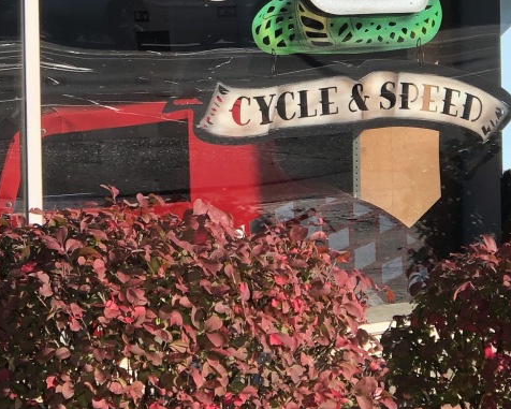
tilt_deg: -2.8
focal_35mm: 187
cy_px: 33
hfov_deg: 10.3
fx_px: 2829
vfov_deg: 8.2
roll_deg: +1.3
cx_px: 186
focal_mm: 6.6
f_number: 2.8
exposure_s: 1/666
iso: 20
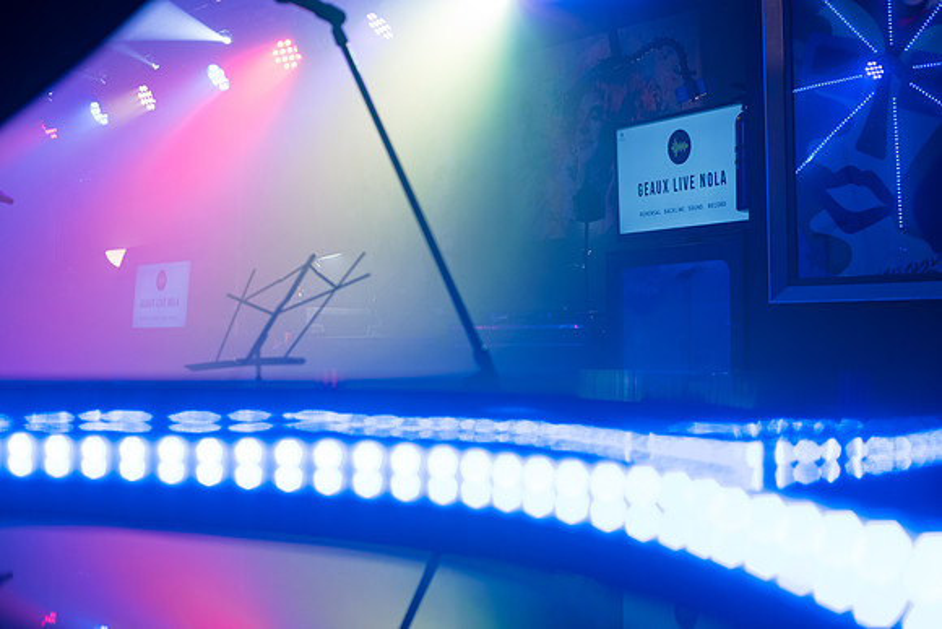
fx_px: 1309
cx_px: 471
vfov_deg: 27.0
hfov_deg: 39.6
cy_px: 314
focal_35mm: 50
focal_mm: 50
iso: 400
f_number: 3.2
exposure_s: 1/125
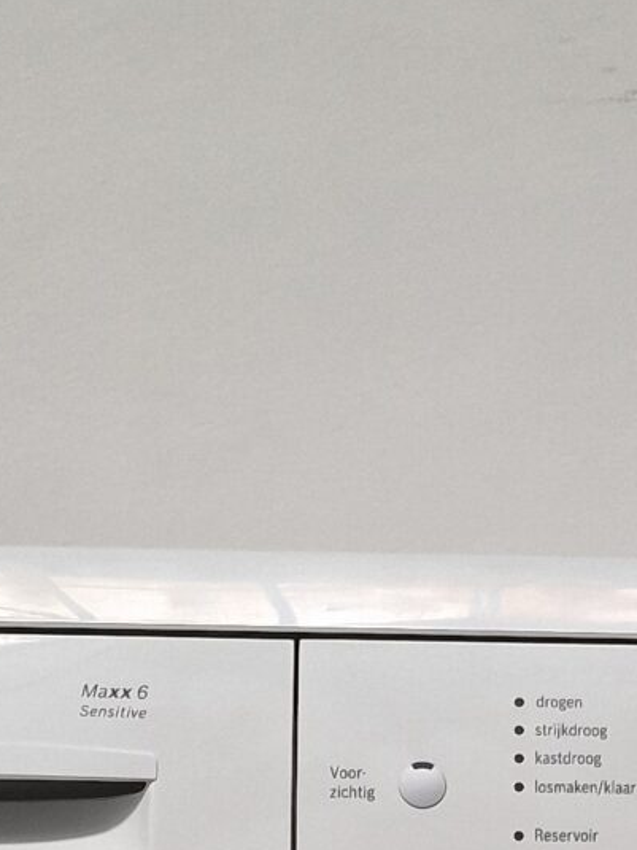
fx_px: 2700
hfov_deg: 13.4
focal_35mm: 110
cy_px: 1352
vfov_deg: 16.1
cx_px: 485
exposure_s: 1/180
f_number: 1.8
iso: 64
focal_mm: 6.4
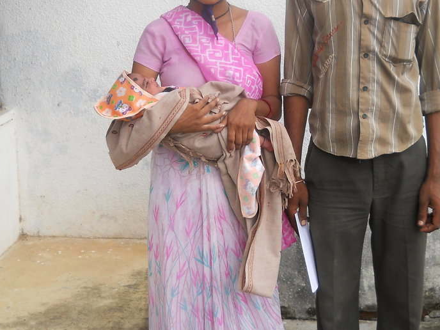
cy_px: 87
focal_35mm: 61
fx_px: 775
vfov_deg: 23.8
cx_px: 256
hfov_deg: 31.6
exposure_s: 1/100
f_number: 3.1
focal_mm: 6.72
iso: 80
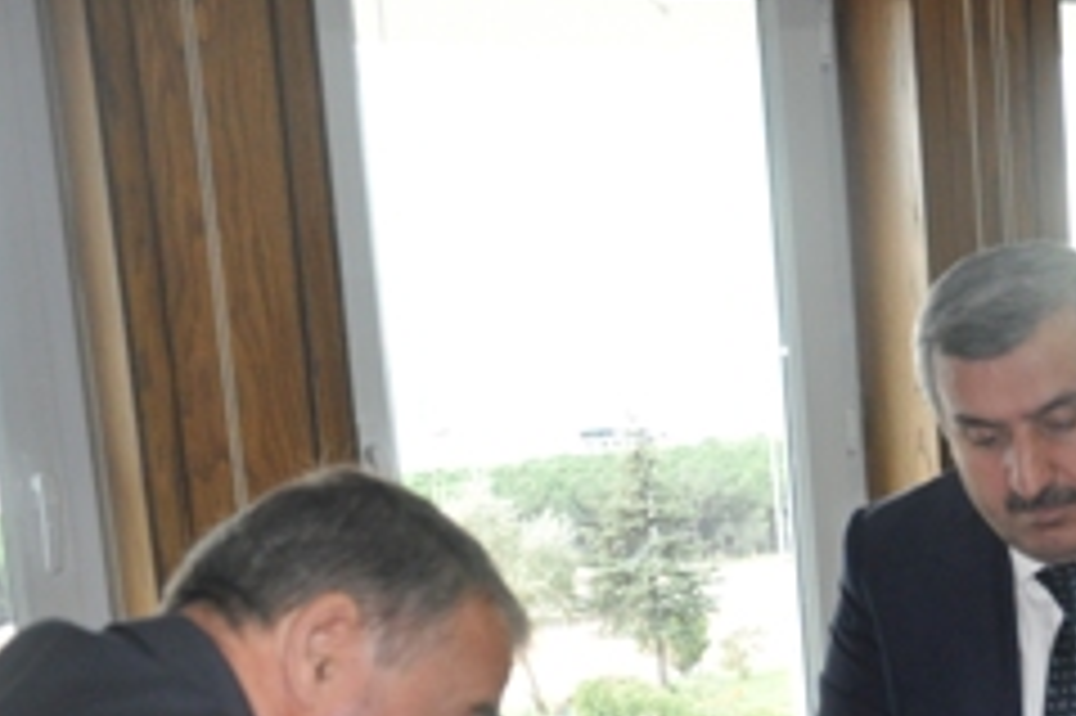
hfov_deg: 23.3
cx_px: 1013
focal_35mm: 84
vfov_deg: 15.5
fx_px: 2519
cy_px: 880
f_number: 3.8
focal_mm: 21
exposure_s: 1/125
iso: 800
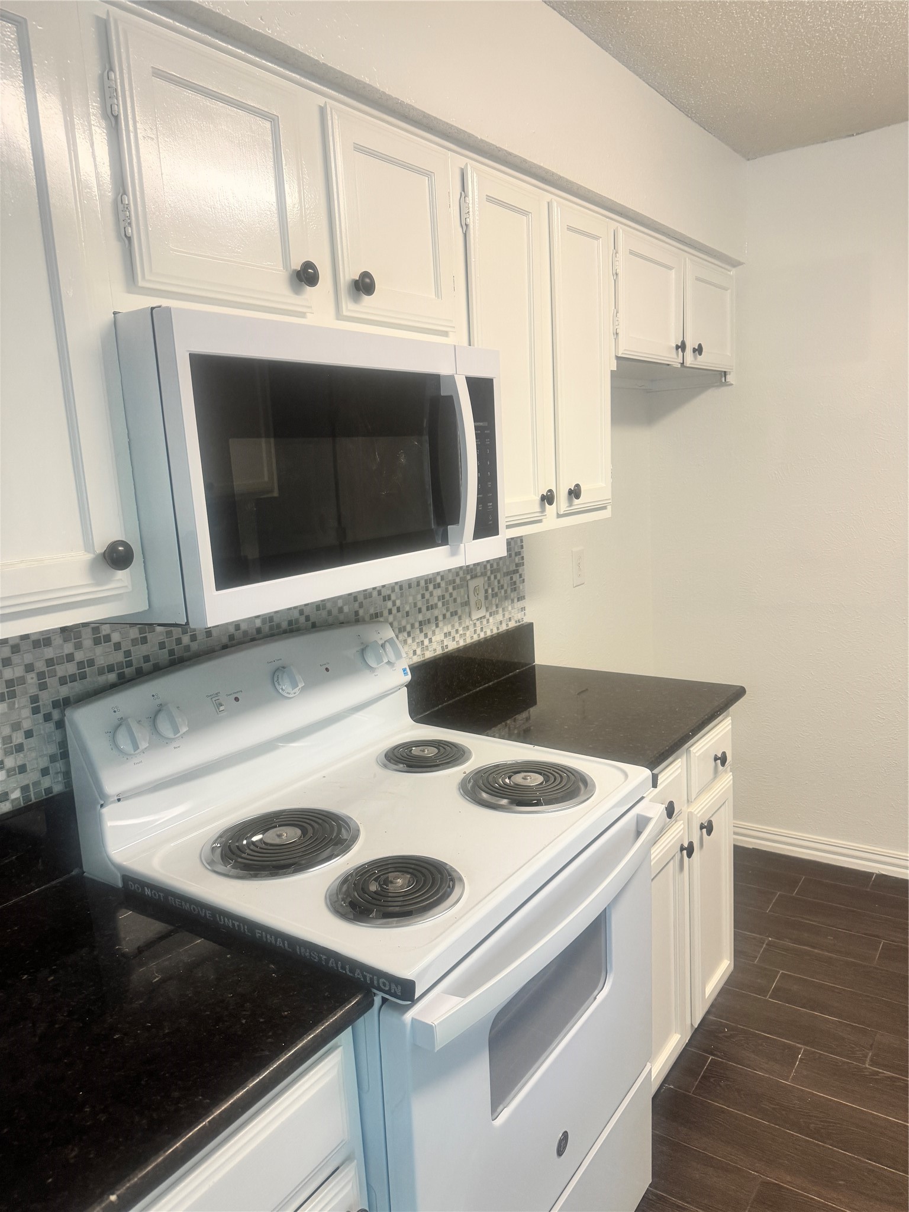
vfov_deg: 71.6
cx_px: 454
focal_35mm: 24
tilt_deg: -10.6
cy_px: 606
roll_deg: +4.3
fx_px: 840
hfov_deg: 56.8
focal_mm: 6.76
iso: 160
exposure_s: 1/60
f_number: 1.78
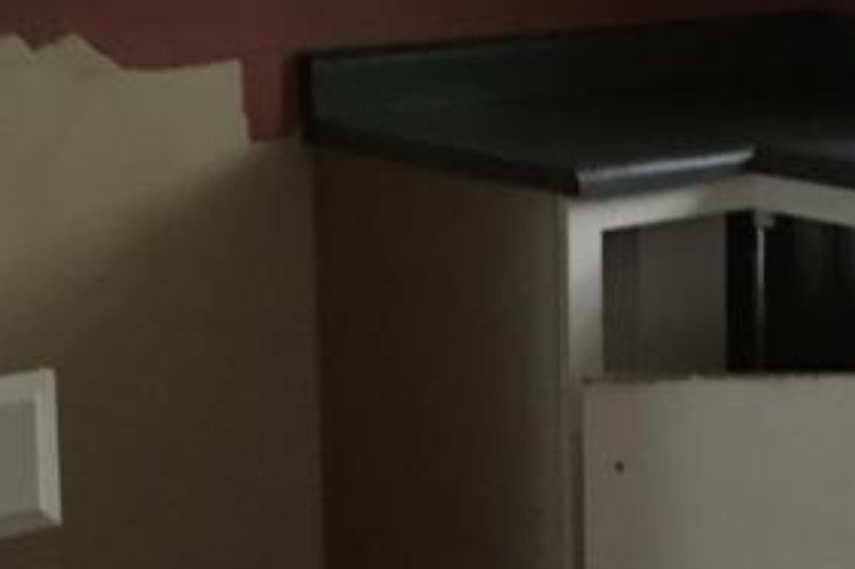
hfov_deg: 17.7
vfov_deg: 12.4
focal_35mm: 110
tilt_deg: -7.1
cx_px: 1038
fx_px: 2611
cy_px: 113
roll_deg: -1.0
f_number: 2.2
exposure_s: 1/15
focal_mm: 4.15
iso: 250
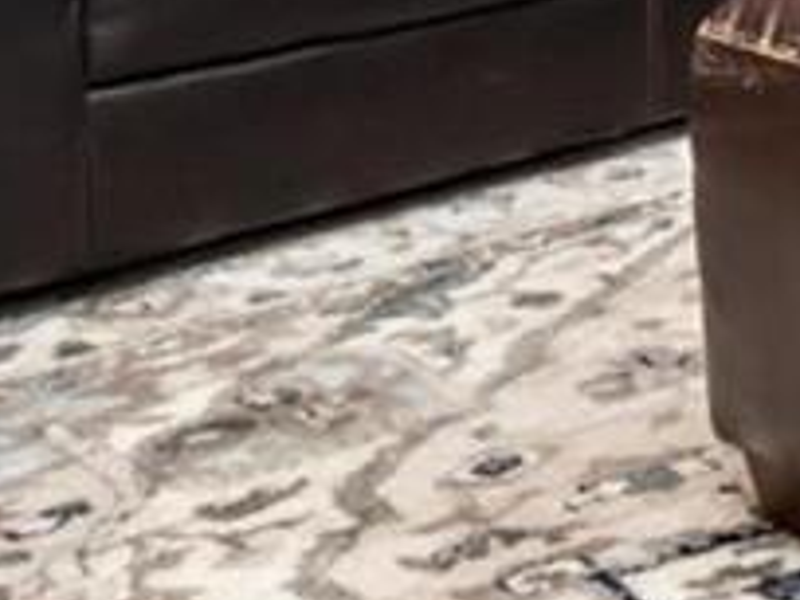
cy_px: -827
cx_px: 1682
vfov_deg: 9.7
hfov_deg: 12.5
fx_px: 3143
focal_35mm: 136
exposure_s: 1/8
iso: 640
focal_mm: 9
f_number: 8
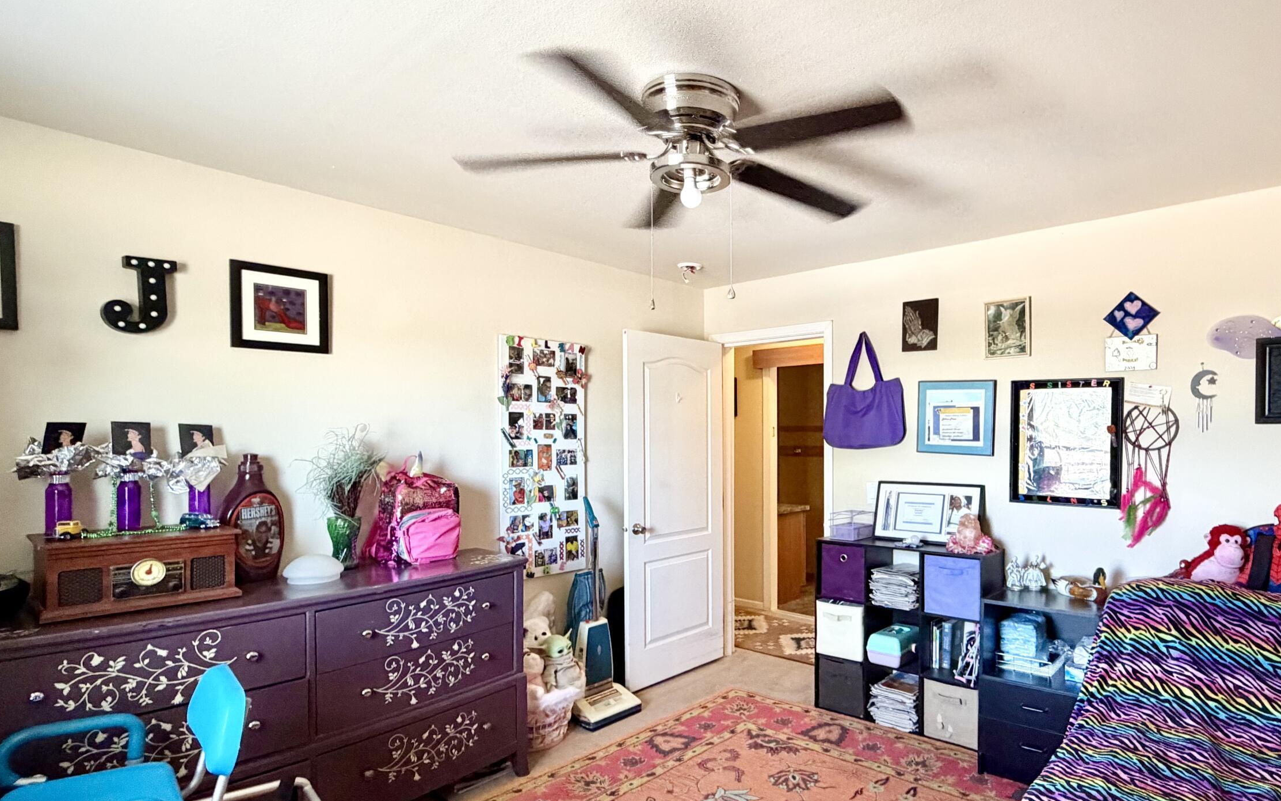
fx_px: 698
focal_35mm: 20
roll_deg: +0.1
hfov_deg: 84.2
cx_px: 758
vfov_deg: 59.5
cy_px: 443
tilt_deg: +0.1
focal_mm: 2.22
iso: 400
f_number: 2.2
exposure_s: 1/60
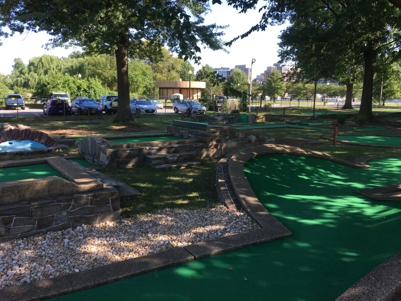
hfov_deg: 61.7
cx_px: 200
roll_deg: -0.3
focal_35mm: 29
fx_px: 336
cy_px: 150
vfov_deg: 48.2
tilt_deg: -9.5
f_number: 2.2
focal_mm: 4.15
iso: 25
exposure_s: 1/304
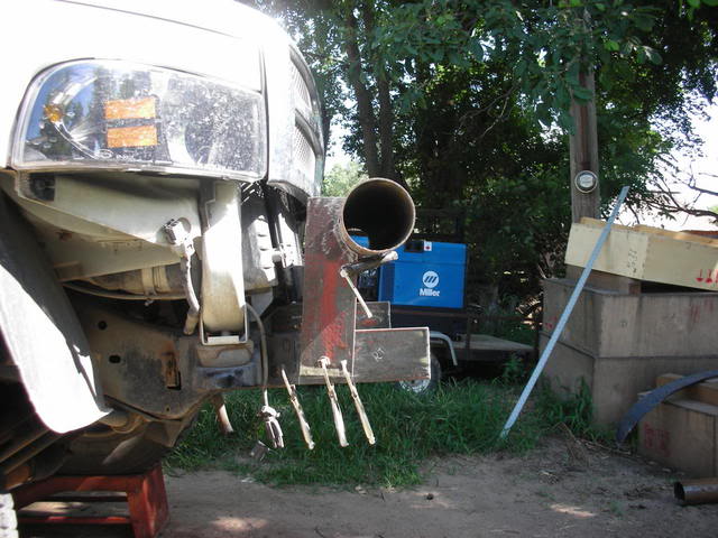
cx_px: 359
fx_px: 726
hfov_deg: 52.6
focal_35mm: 35
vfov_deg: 40.7
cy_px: 269
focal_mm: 5.8
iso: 50
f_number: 3
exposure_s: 1/71.1
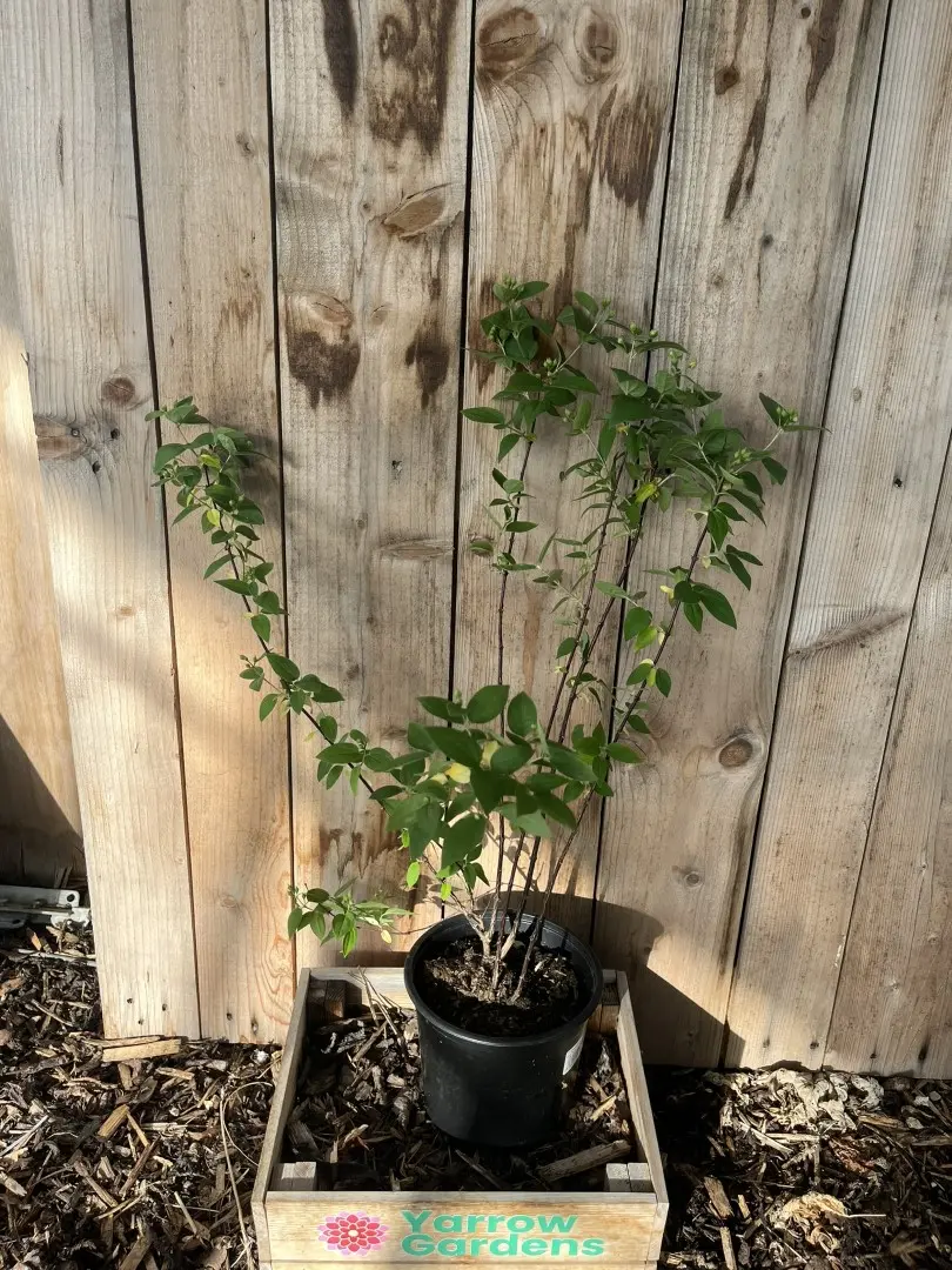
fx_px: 953
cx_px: 476
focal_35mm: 26
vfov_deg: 67.3
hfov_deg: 53.1
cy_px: 635
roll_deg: -3.0
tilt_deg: -25.7
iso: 50
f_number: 1.6
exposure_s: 1/718
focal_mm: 5.1
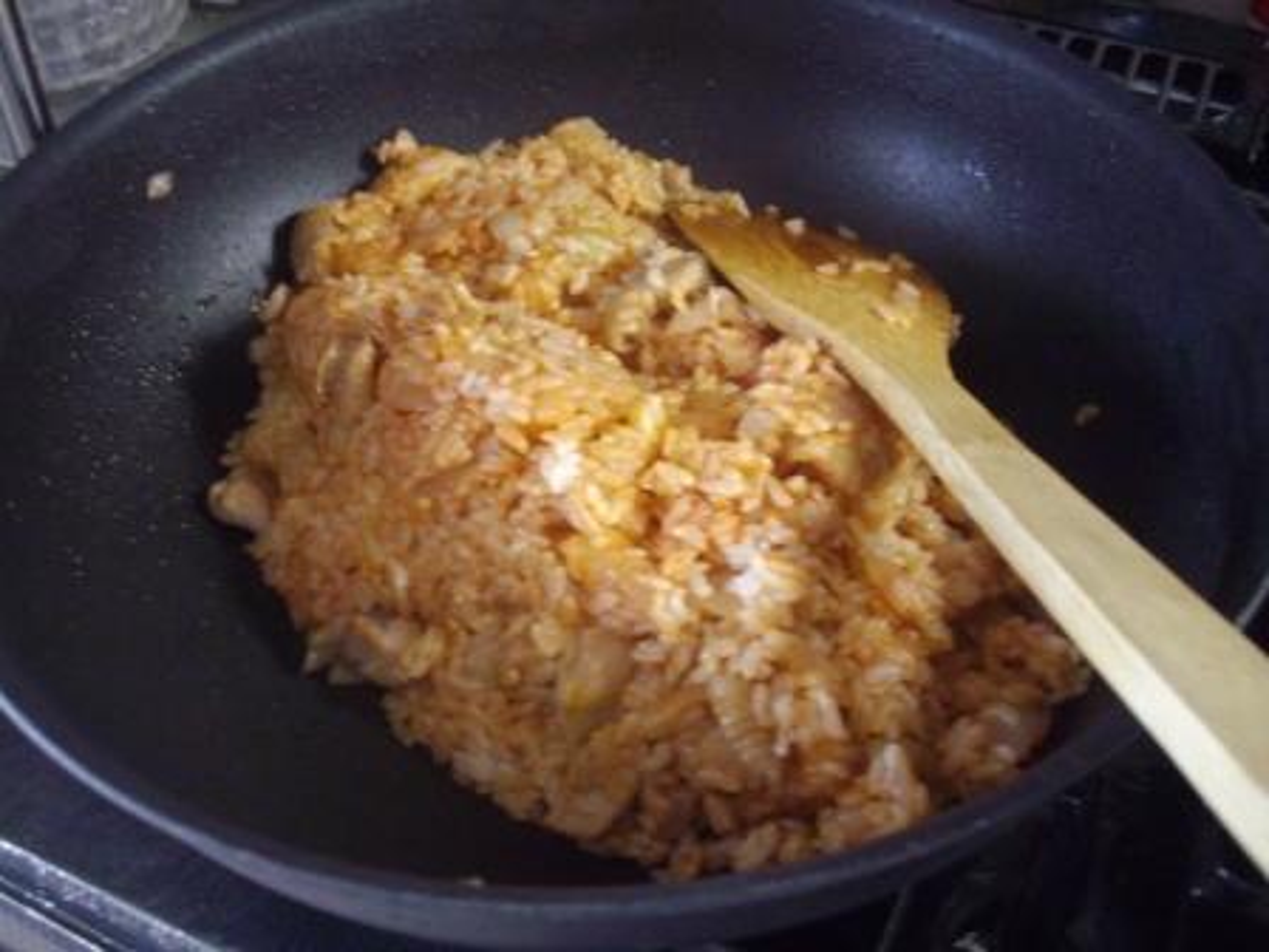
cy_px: 476
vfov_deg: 38.7
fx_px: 1356
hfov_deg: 50.1
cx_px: 634
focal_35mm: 37
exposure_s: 1/8
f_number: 2.8
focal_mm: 6.2
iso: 400
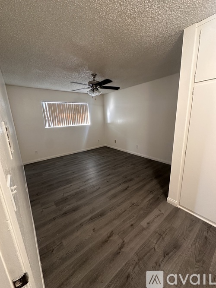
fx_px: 117
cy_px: 144
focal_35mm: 14
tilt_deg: -11.6
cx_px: 108
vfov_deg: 102.1
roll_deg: +1.7
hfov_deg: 85.7
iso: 400
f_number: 2.2
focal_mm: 2.22
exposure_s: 1/60
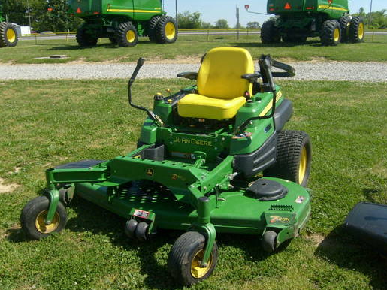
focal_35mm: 37
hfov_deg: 50.1
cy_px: 140
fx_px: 414
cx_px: 192
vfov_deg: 38.6
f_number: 7.1
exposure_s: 1/250
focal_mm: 5.8
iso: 80
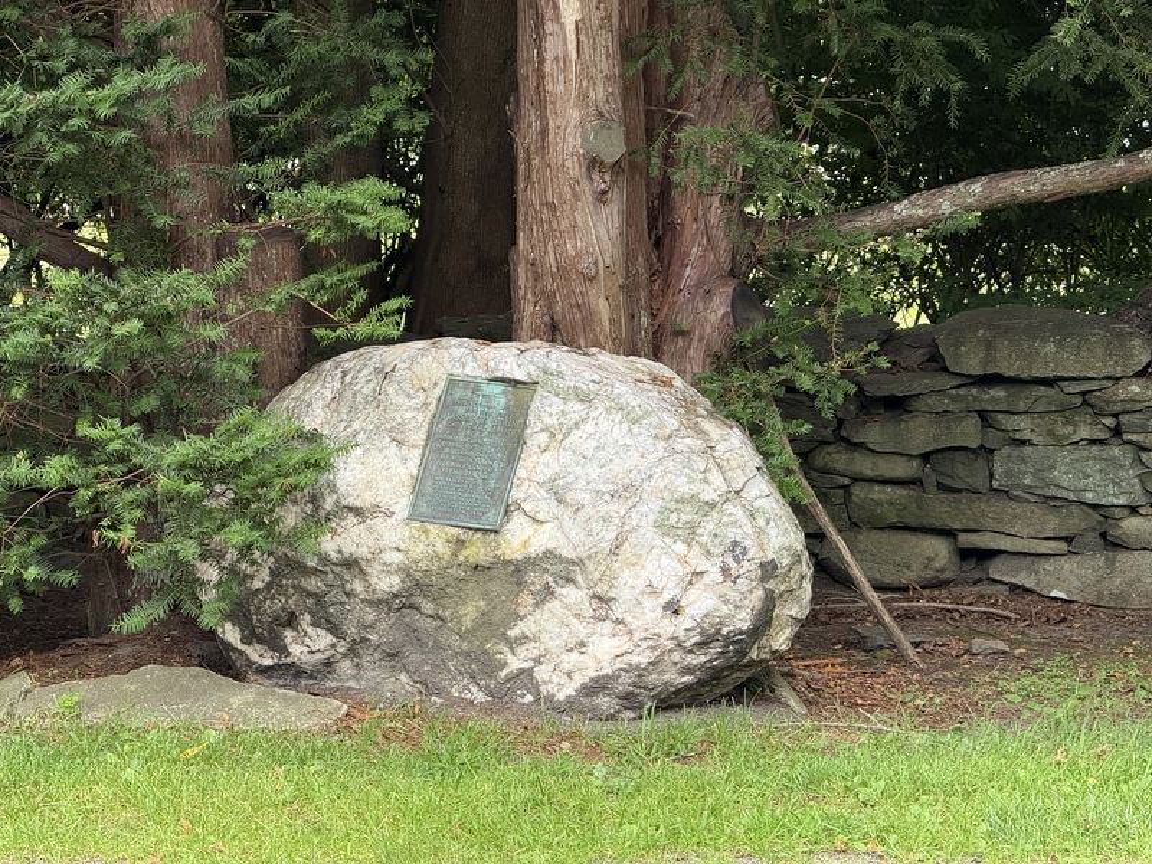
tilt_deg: -5.7
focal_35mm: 120
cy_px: 432
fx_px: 3994
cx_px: 576
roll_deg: -0.7
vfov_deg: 12.3
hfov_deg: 16.4
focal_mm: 15.66
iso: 125
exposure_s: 1/99
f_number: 2.8
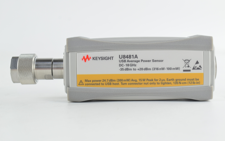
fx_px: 380
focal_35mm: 62
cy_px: 71
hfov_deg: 33.0
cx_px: 114
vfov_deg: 21.0
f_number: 10
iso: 400
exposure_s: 1/30
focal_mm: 40
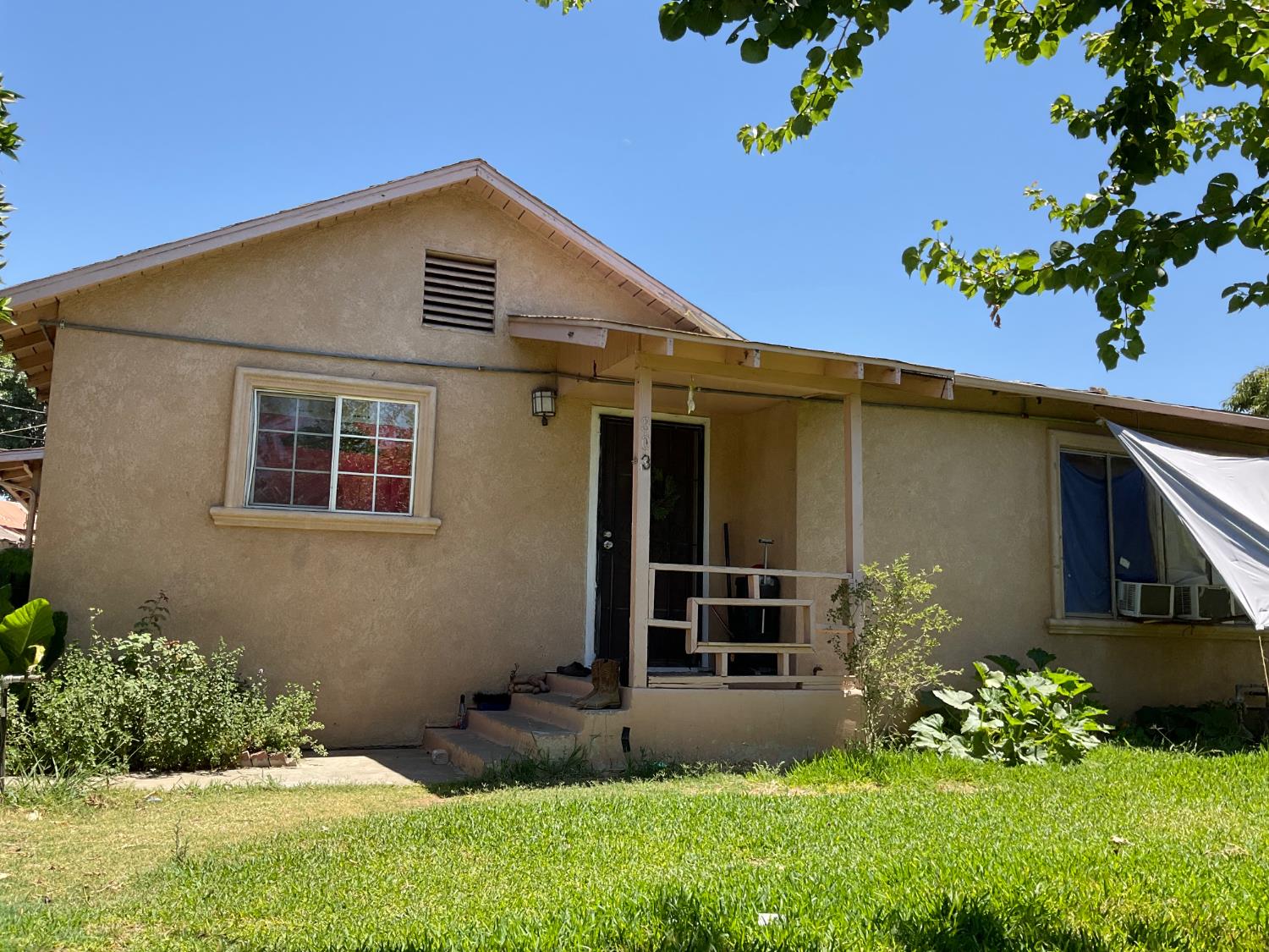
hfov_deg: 61.7
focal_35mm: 29
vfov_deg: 48.2
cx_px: 634
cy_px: 476
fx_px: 1063
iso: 16
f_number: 1.8
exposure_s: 1/1015
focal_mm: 3
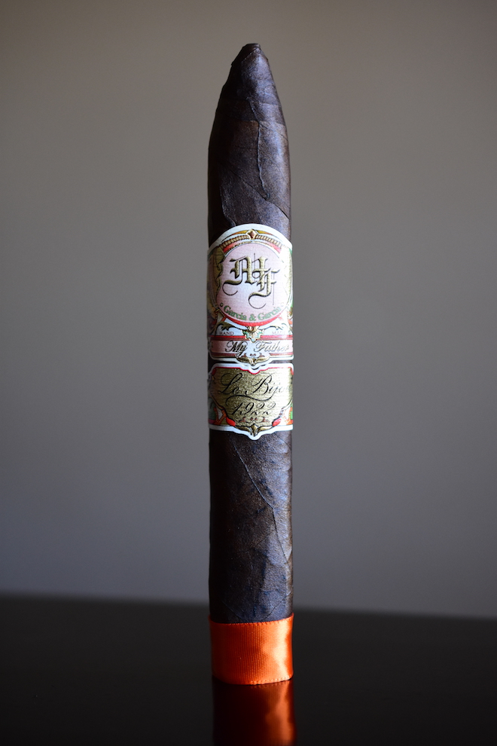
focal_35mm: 60
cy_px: 373
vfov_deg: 33.4
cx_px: 248
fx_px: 1242
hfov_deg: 22.6
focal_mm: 40
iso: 800
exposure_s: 1/100
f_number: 3
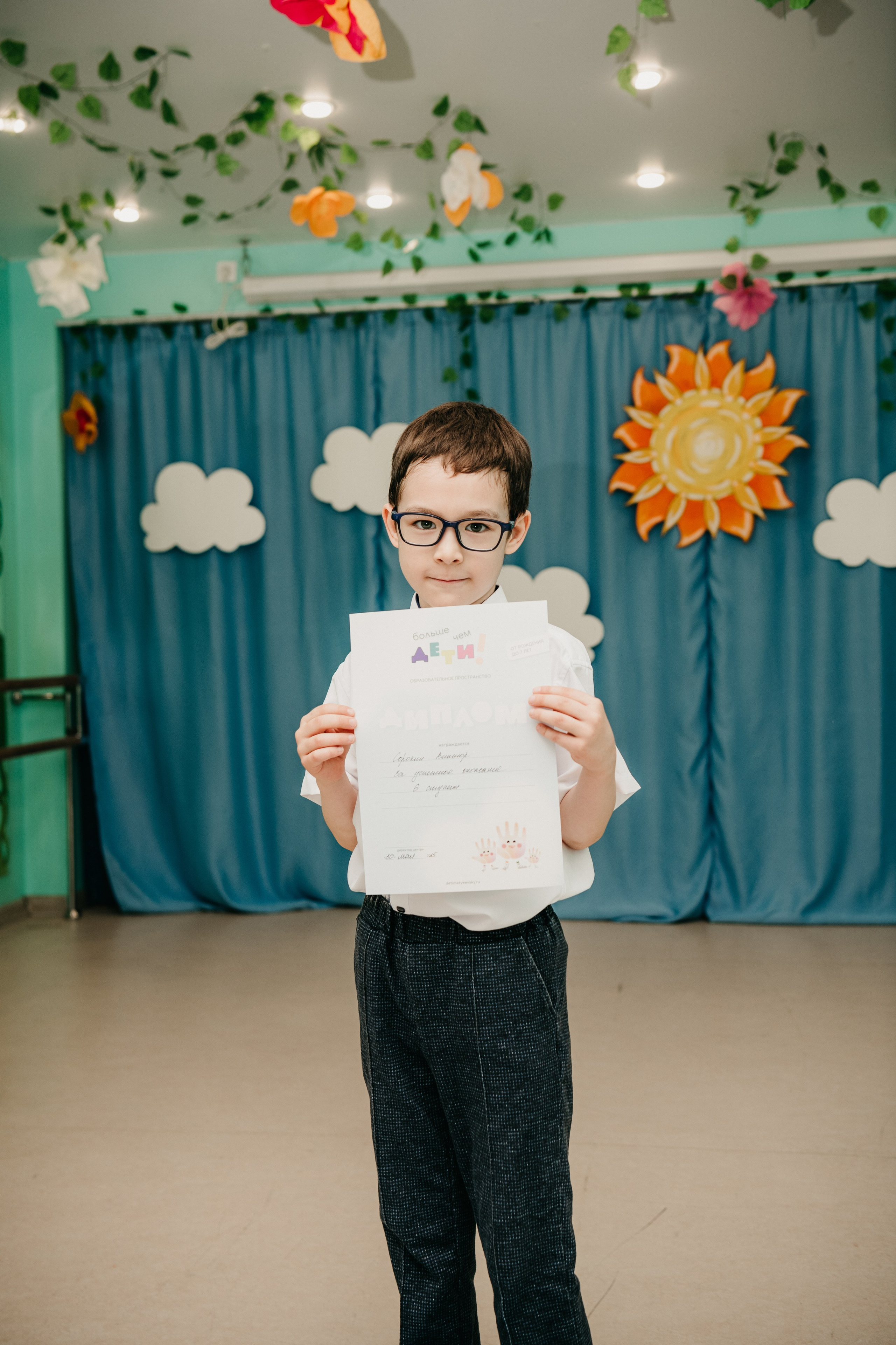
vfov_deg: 46.4
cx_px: 448
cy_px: 672
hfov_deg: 31.9
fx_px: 1568
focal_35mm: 42
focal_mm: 42
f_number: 4
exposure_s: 1/160
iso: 200
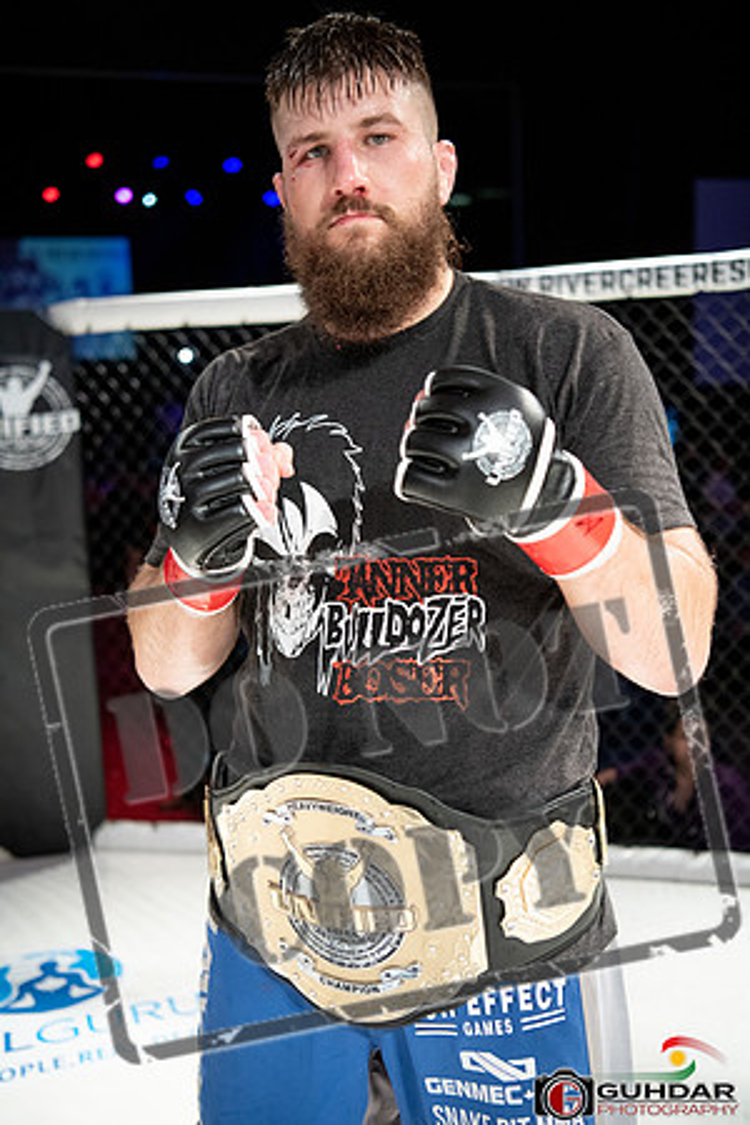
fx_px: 1250
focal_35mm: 40
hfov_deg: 33.4
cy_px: 562
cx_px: 375
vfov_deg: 48.5
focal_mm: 40
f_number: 2.8
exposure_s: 1/1000
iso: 1400
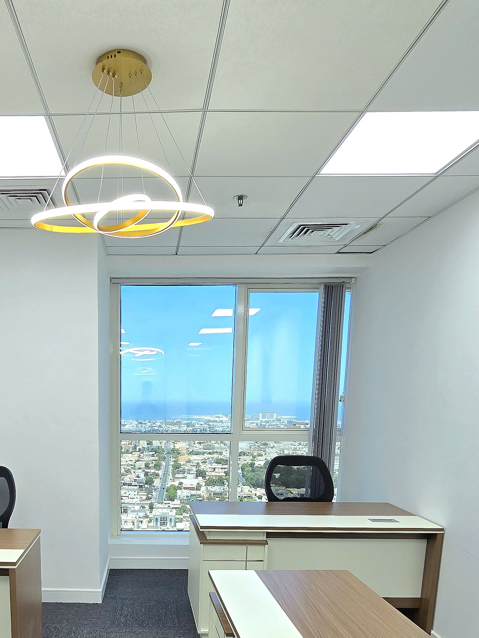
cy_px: 494
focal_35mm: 26
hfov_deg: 51.6
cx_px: 142
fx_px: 480
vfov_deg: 62.6
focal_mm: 2.2
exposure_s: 1/152
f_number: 2.2
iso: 50
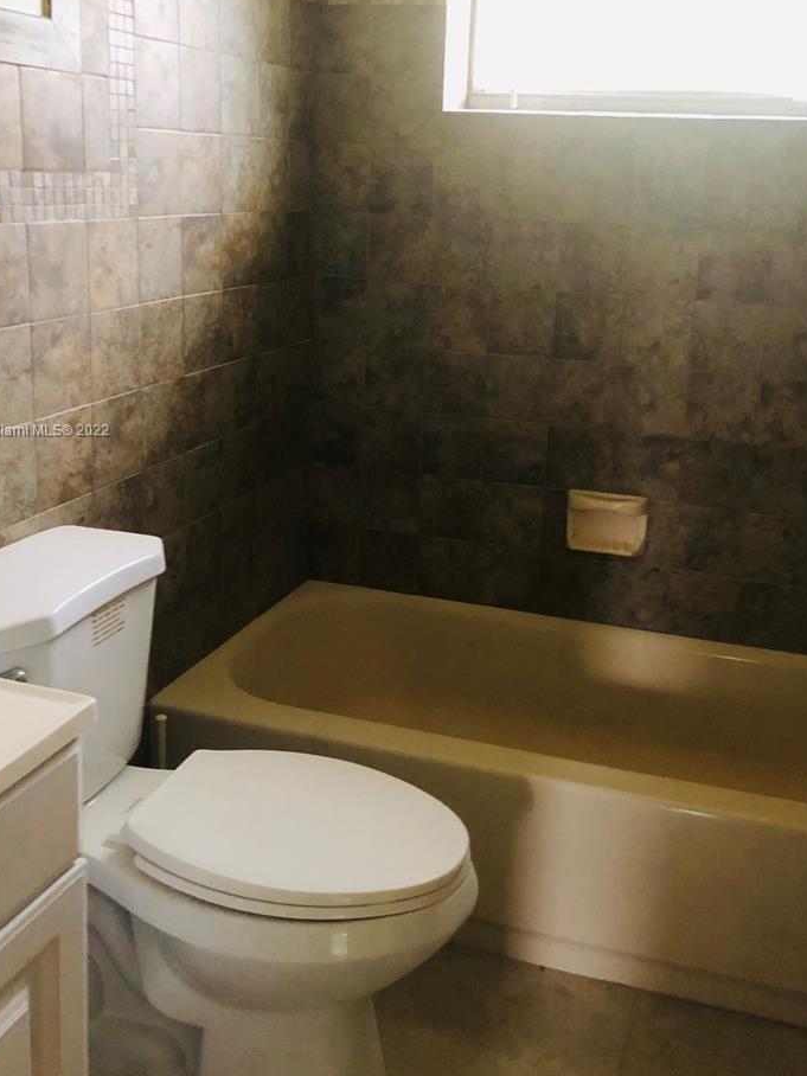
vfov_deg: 49.8
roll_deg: -1.9
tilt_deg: -11.7
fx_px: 1150
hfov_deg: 38.7
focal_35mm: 37
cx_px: 425
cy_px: 431
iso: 100
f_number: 1.8
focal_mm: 4
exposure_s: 1/7
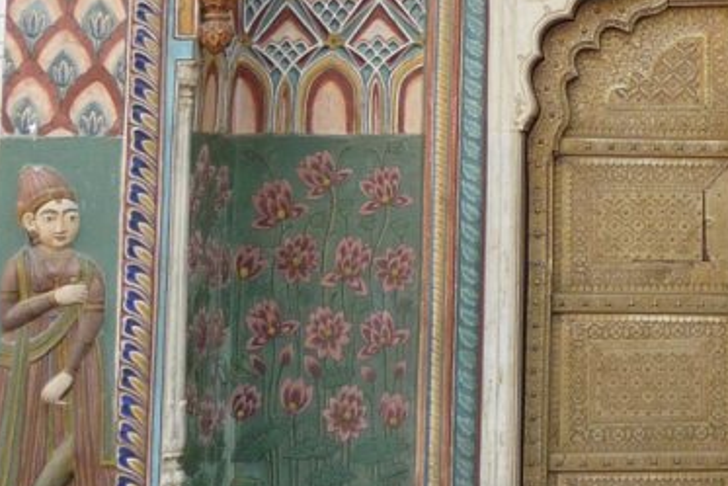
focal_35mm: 97
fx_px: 1962
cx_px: 802
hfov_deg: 20.1
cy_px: -37
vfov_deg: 13.8
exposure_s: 1/200
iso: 100
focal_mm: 4.4
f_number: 2.8
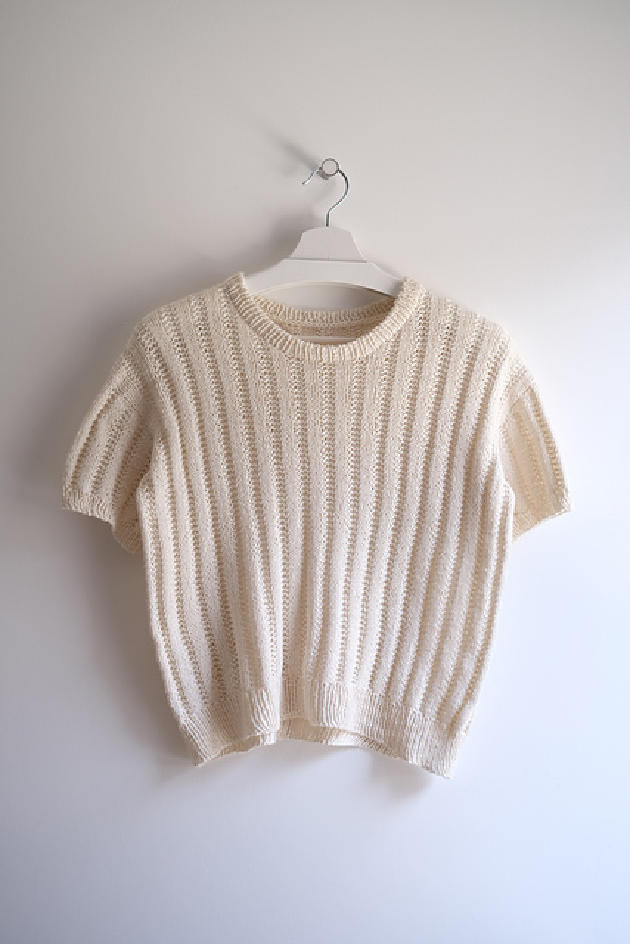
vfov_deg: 39.6
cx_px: 315
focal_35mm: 50
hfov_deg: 27.0
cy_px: 472
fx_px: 1312
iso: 160
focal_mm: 33
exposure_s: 1/120
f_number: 1.6
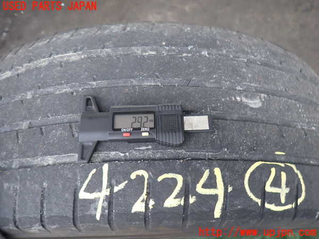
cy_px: 120
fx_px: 230
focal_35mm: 25
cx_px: 160
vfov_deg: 54.9
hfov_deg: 69.4
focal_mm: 4.5
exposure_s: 1/160
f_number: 2
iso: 100
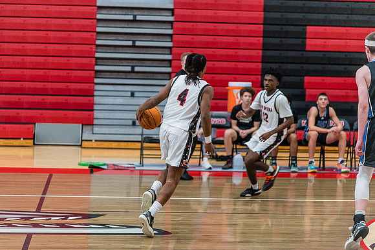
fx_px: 1249
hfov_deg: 17.1
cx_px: 188
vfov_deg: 11.4
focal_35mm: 120
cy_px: 125
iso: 5000
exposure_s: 1/320
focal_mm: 120
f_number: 4
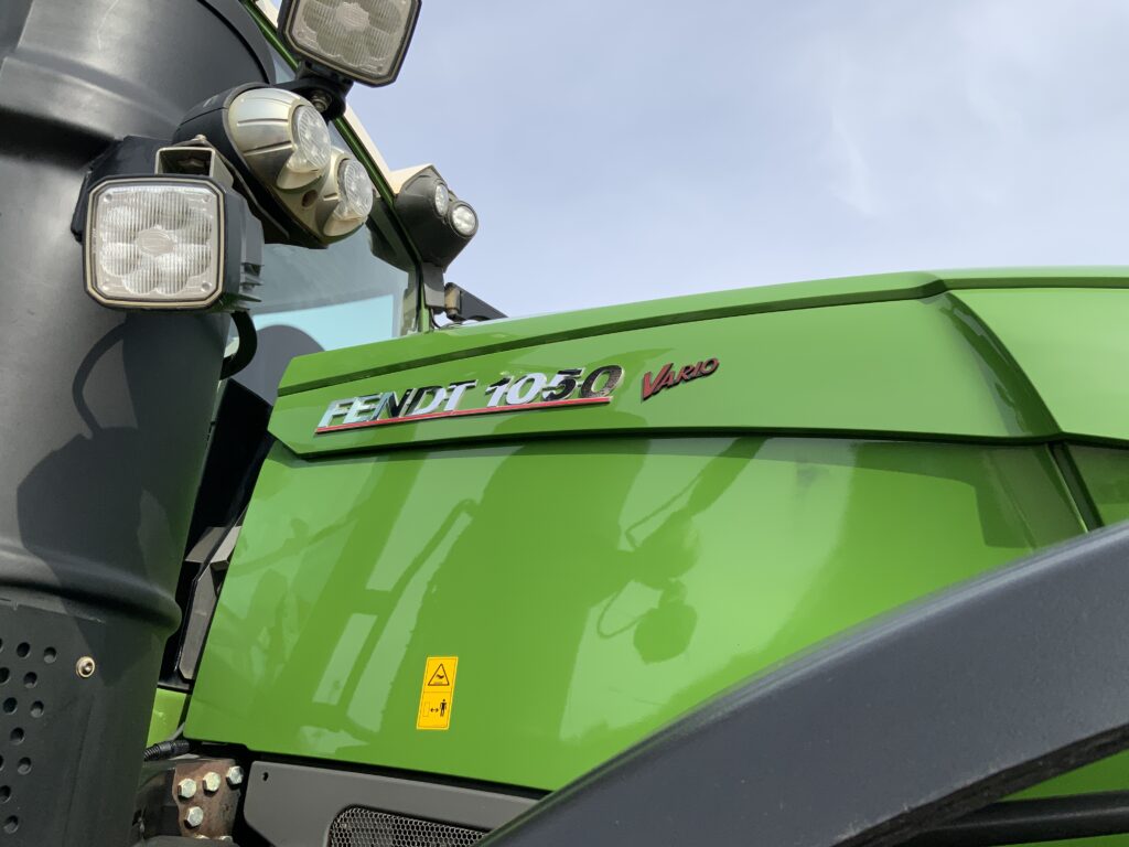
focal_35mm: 29
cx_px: 564
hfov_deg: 61.7
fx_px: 946
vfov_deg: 48.2
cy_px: 424
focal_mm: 3
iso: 16
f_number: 1.8
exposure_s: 1/1577
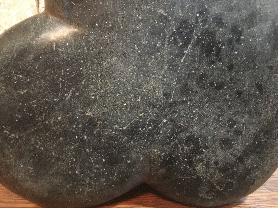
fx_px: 233
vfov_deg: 48.2
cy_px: 104
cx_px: 139
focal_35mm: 29
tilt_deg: -13.9
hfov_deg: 61.7
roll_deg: -3.4
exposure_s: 1/17
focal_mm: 4.15
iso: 400
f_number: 2.2
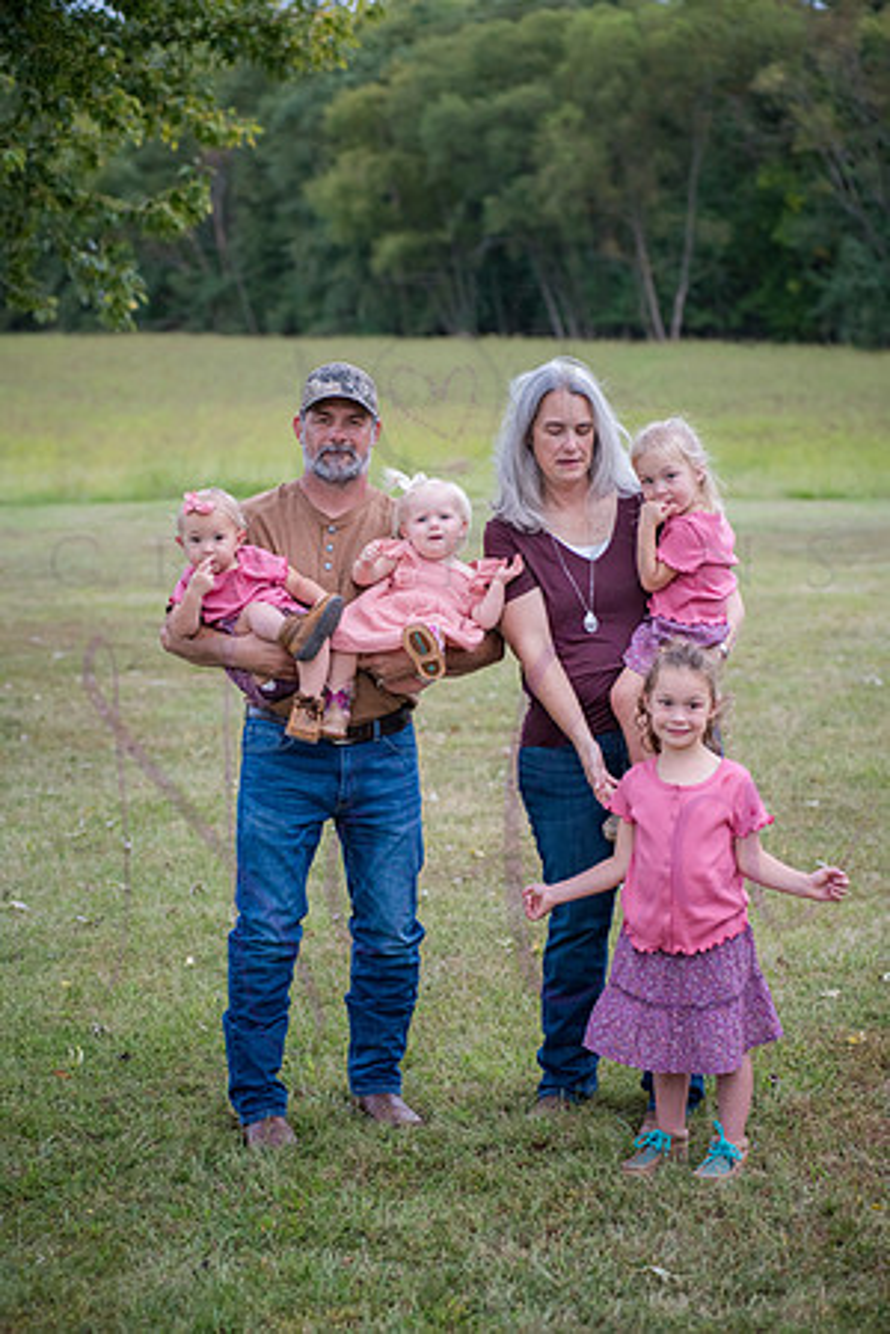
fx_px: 2966
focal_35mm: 80
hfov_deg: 17.1
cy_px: 667
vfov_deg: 25.4
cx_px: 445
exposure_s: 1/500
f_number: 4
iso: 400
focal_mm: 80
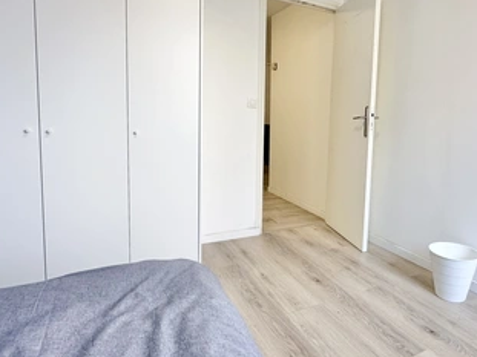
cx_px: 304
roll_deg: -1.6
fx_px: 331
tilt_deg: -5.7
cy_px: 156
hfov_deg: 70.2
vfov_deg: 56.6
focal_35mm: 24
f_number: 2.2
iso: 160
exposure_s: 1/100
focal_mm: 2.22
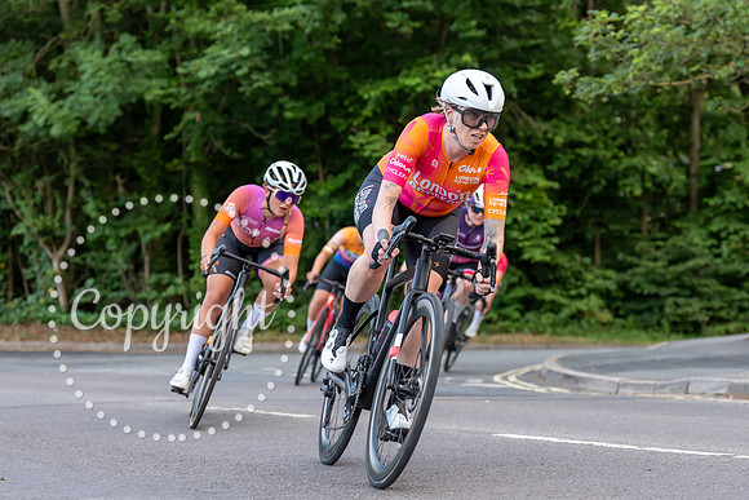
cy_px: 270
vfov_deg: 13.7
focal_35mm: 100
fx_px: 2079
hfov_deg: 20.4
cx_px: 391
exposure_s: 1/500
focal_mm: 70
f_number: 3.2
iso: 1000
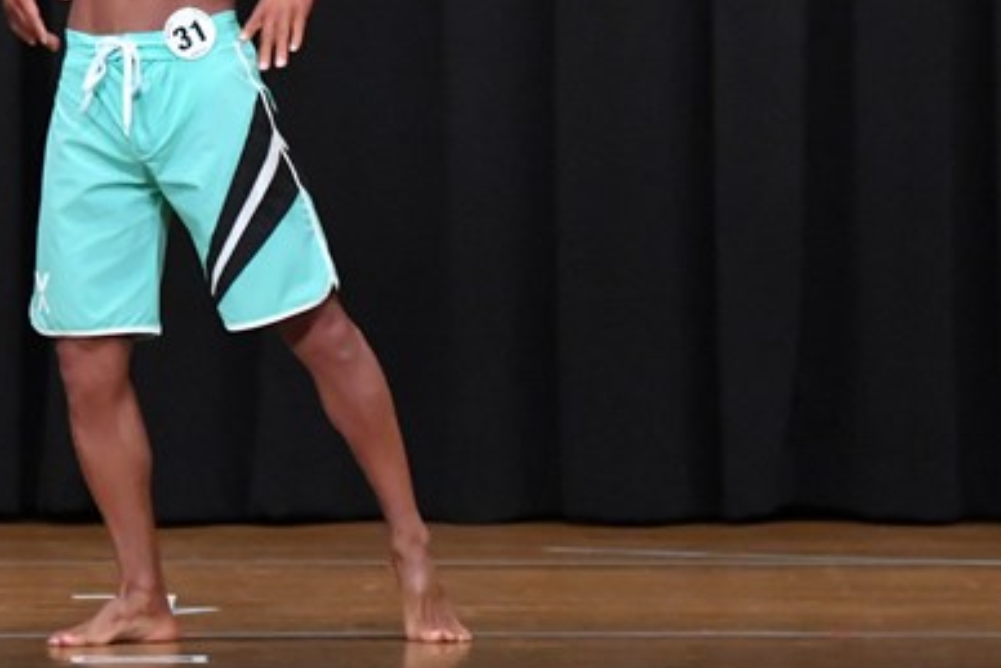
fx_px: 12489
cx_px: 303
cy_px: 108
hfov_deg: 4.6
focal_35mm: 449
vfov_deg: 3.1
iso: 8000
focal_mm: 150
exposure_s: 1/400
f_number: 5.6
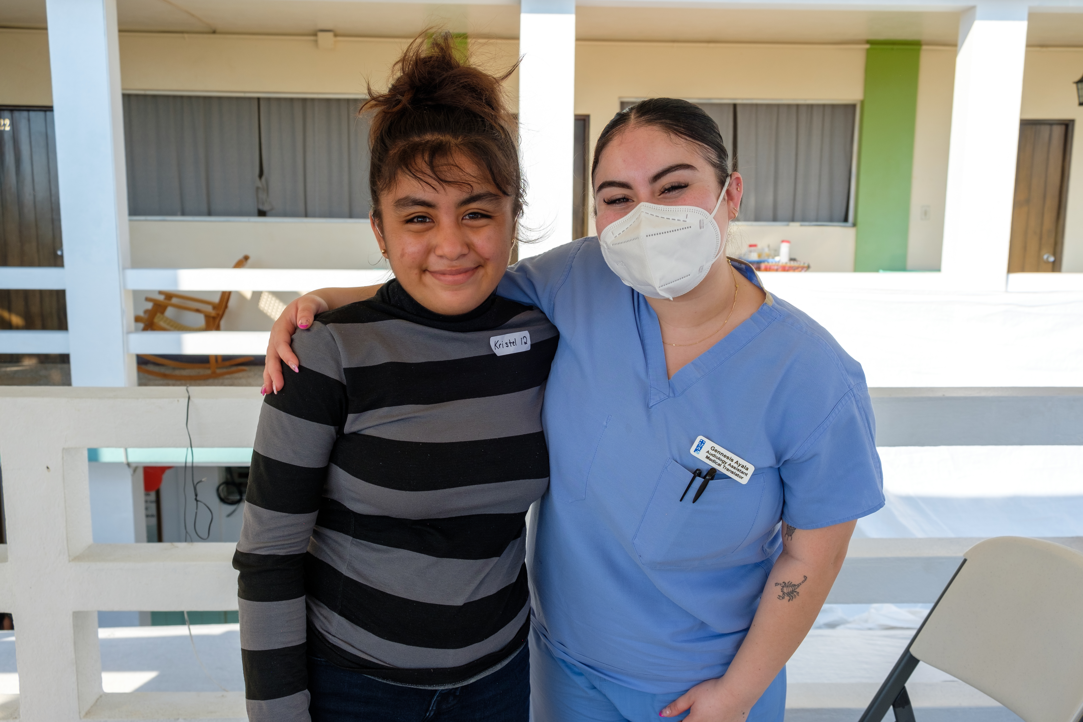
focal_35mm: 33
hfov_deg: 57.2
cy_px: 361
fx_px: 993
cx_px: 542
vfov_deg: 40.0
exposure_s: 1/250
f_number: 5.6
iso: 400
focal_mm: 22.3
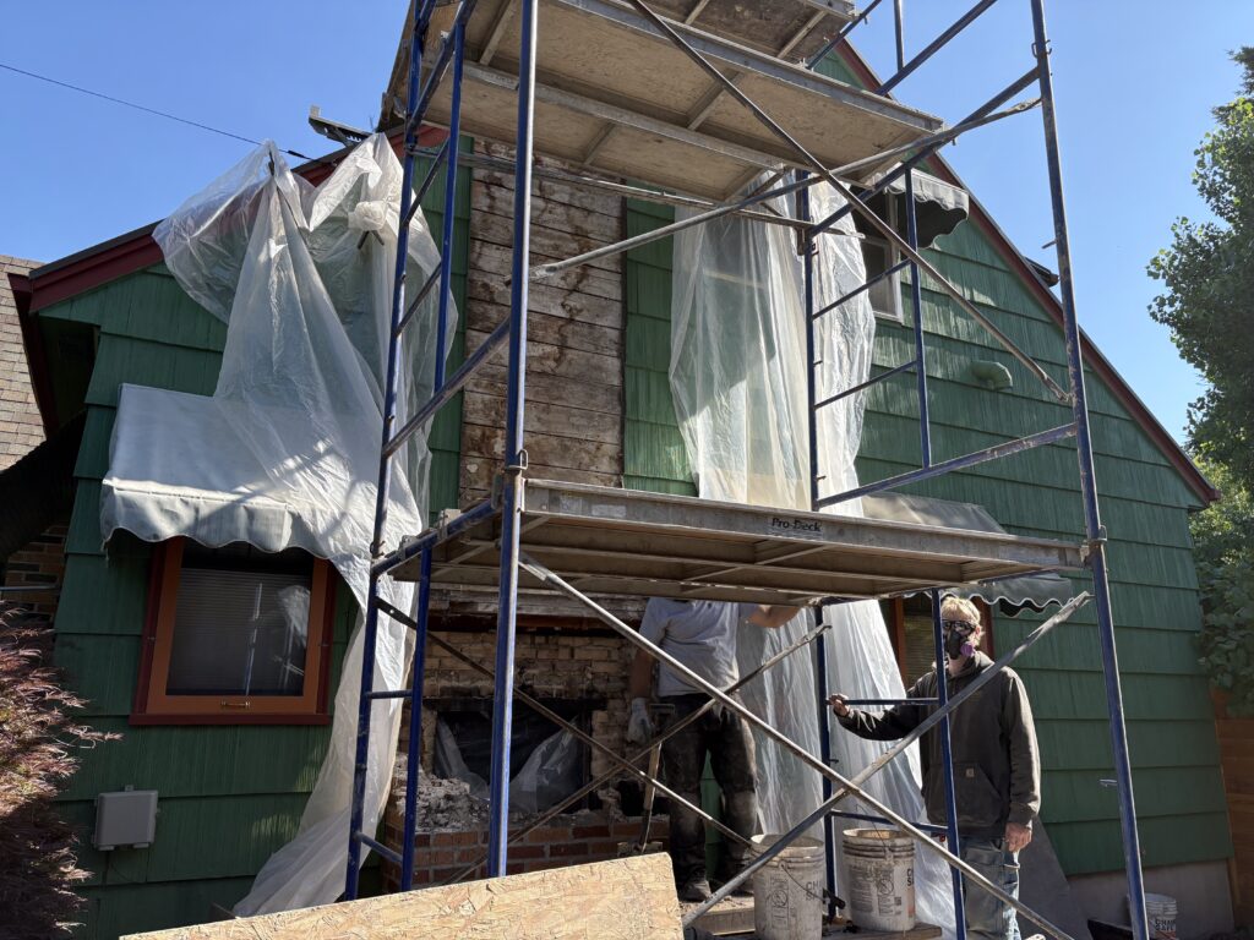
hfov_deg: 67.3
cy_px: 470
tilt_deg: +13.6
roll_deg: -1.1
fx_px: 942
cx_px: 627
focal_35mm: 26
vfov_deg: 53.1
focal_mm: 5.96
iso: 64
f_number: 1.6
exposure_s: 1/1626
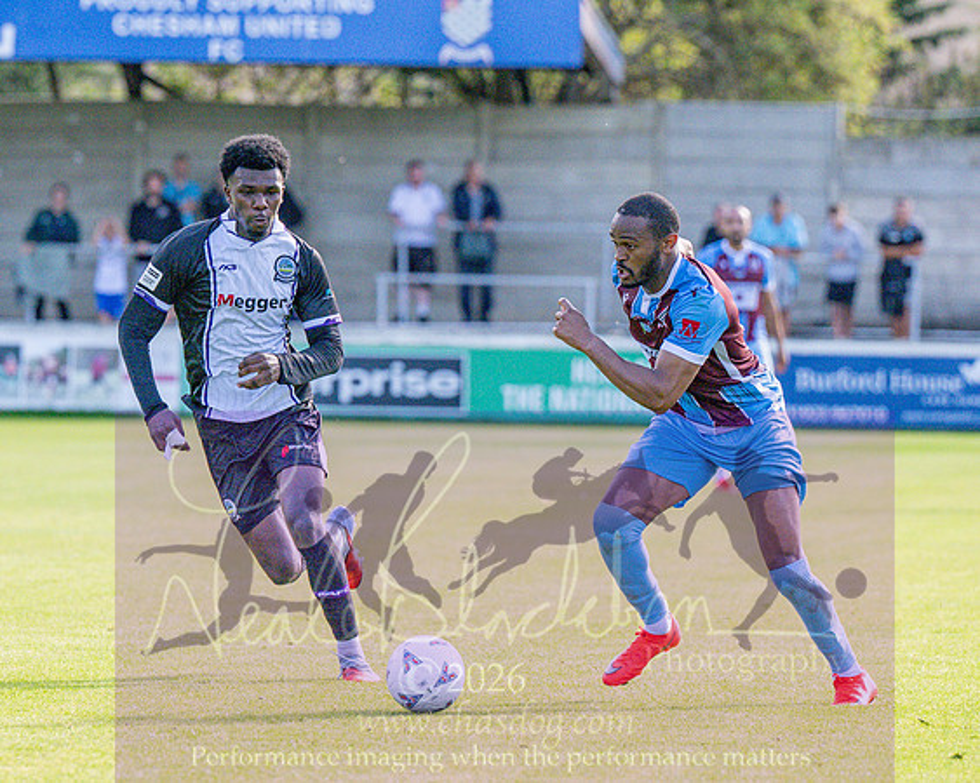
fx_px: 10899
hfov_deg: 5.1
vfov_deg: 4.1
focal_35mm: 376
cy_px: 411
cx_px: 353
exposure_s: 1/3200
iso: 400
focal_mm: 185
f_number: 4
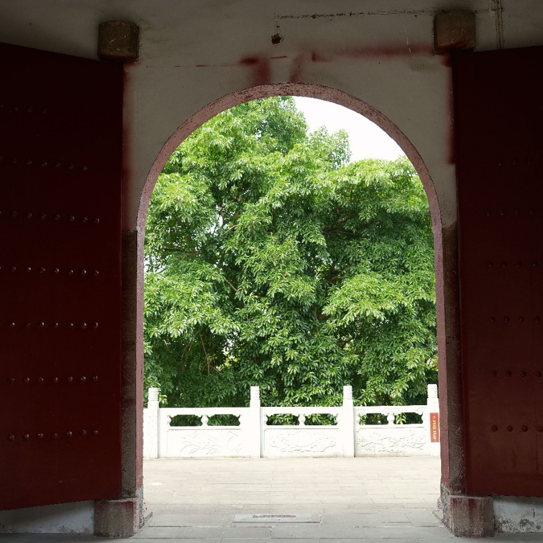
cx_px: 287
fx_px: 710
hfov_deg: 41.8
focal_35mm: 40
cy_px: 273
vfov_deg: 41.9
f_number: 4.5
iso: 100
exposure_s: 1/80
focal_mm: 31
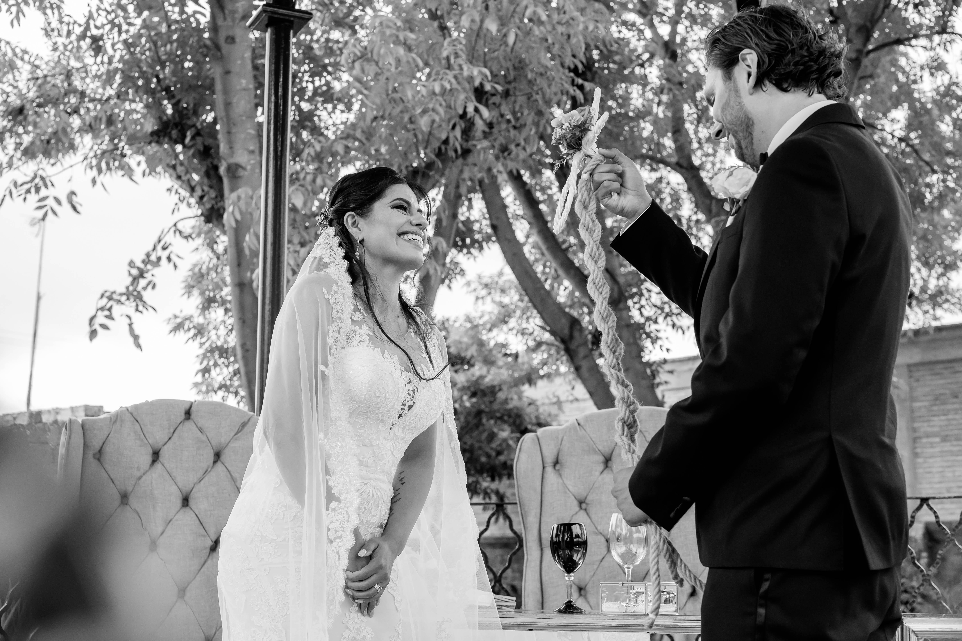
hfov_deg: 39.6
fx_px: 1336
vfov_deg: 27.0
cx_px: 481
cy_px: 320
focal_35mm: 50
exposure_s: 1/200
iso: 1250
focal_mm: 50
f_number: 5
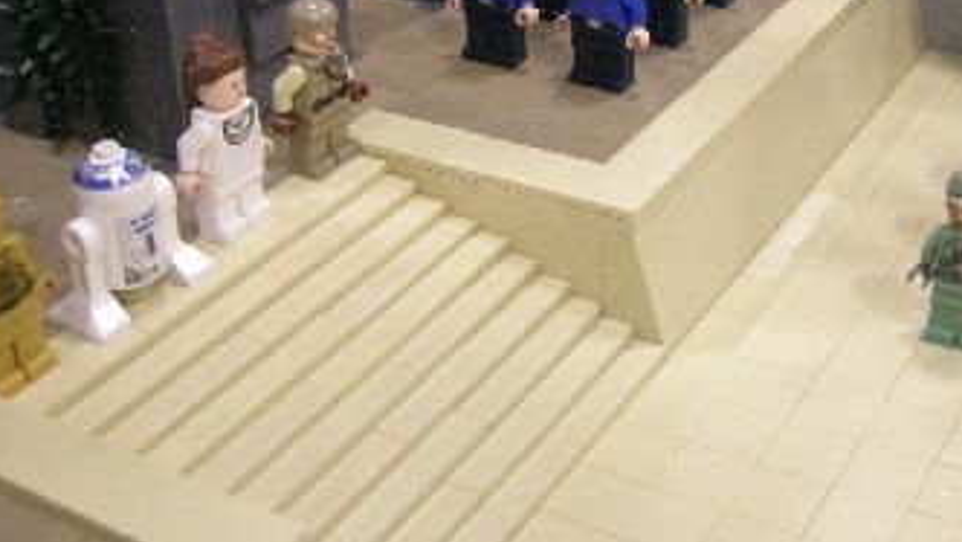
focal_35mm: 59
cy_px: 88
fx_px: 1505
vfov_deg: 20.1
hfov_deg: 35.3
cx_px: 600
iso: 400
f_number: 2.7
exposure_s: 1/16.8
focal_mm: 7.5
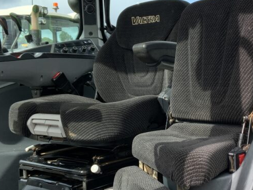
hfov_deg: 31.9
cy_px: 95
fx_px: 438
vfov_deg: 24.4
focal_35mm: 60
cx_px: 174
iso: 16
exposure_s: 1/412
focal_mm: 3
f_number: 1.8
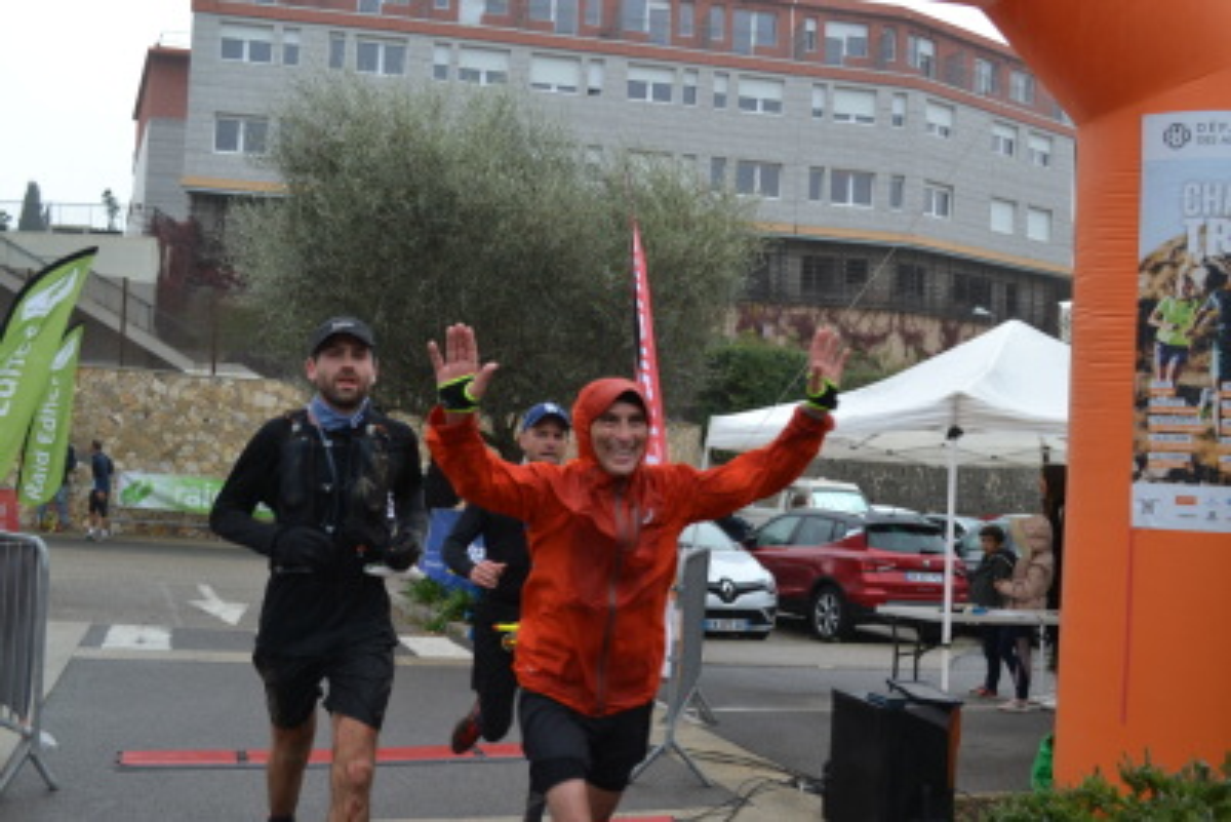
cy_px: 411
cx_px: 616
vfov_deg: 36.9
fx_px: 1231
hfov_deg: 53.1
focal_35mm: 36
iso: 220
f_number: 5.6
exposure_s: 1/125
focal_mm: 24
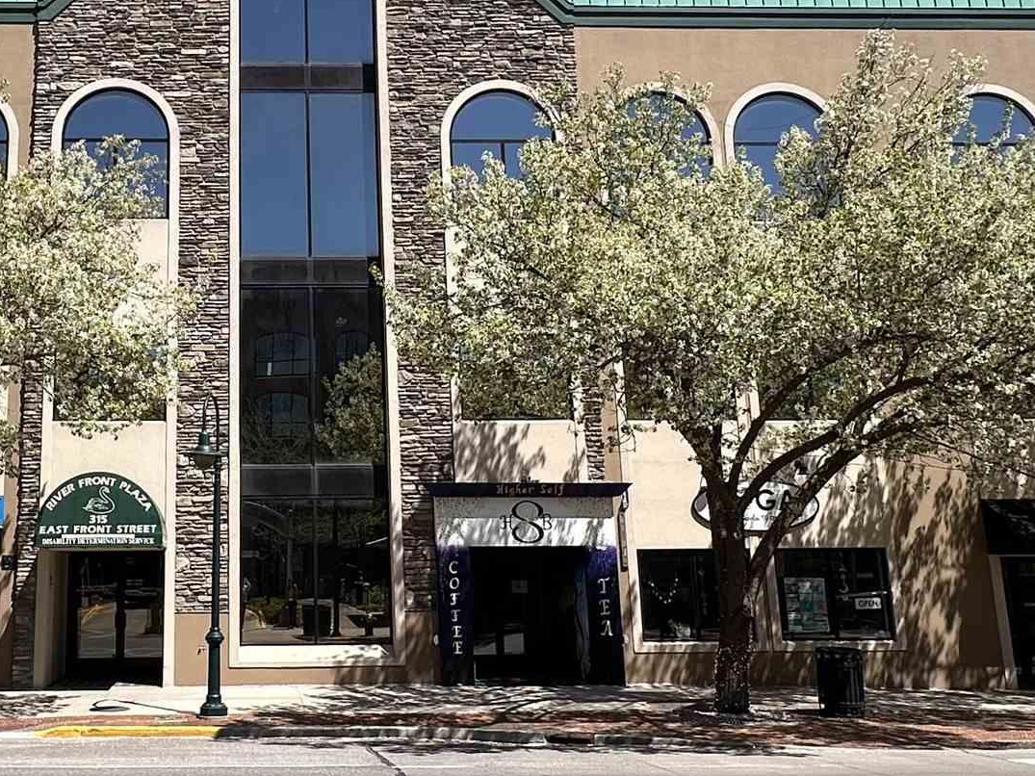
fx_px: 1196
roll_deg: +0.4
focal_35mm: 40
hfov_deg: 45.4
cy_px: 309
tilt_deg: +13.2
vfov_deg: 35.8
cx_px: 273
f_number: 2.2
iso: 40
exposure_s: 1/1770
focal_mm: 2.22
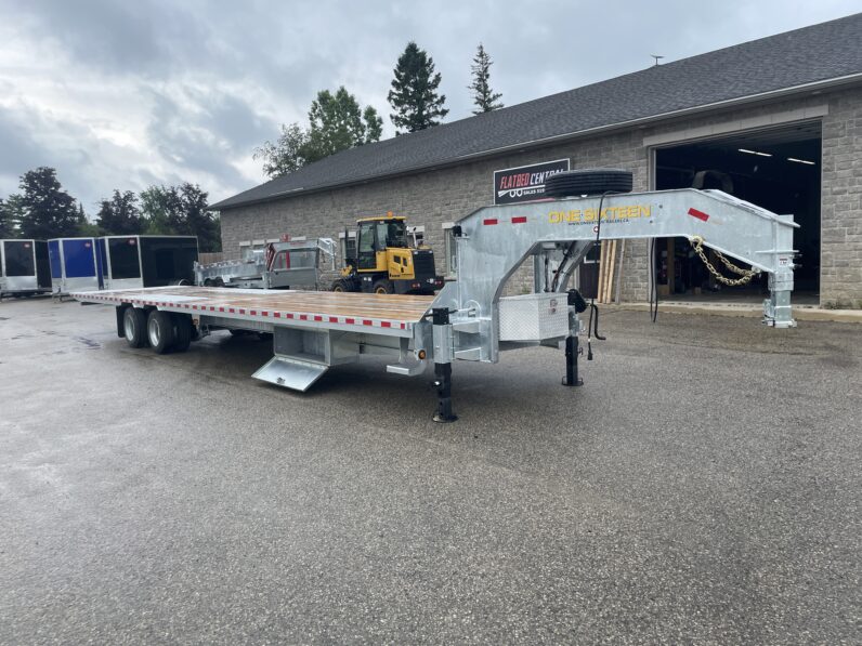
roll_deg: +2.2
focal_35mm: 26
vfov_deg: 53.1
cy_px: 323
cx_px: 431
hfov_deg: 67.3
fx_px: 647
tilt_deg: -4.3
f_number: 1.6
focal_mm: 4.2
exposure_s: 1/1261
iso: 32
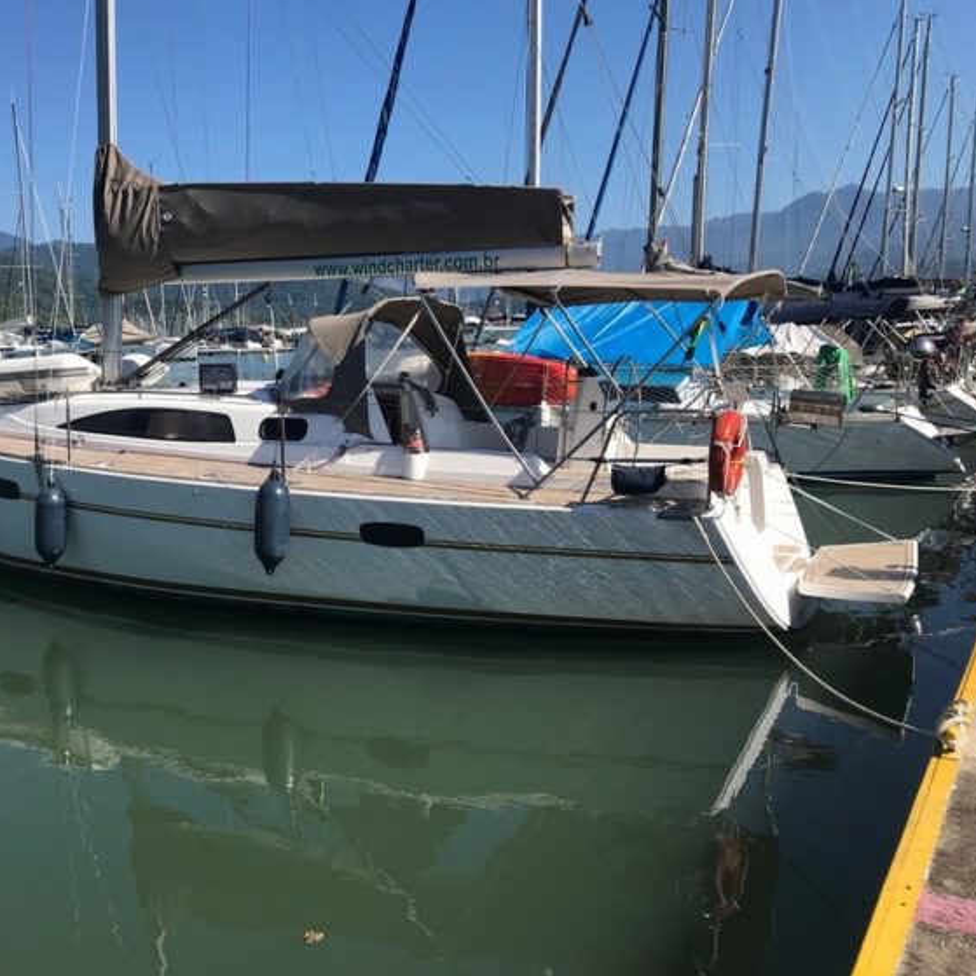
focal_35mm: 34
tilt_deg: -5.6
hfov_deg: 47.6
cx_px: 318
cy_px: 475
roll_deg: +1.3
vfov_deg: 48.4
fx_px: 1085
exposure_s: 1/2283
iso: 20
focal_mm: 3.99
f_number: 1.8
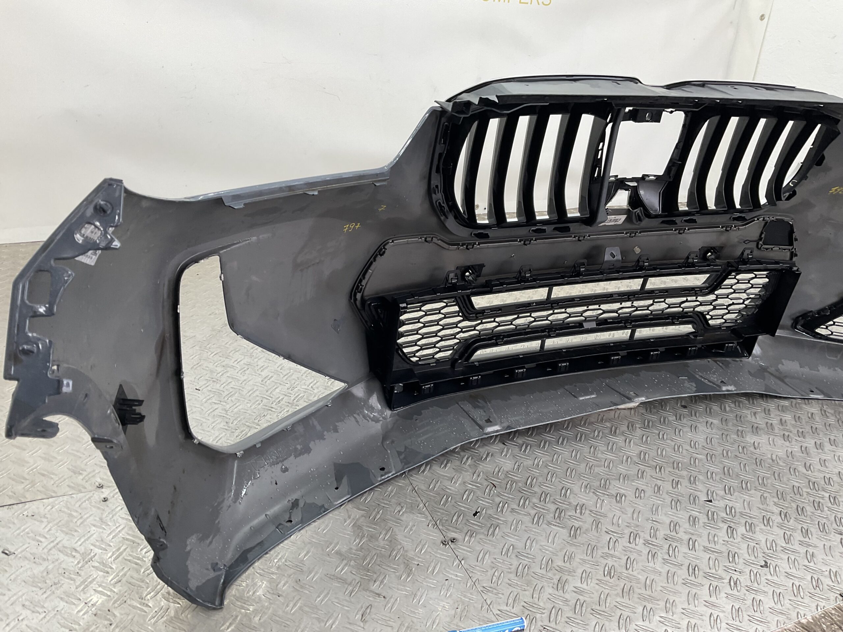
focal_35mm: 29
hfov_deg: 61.7
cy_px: 316
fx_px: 706
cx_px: 422
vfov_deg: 48.2
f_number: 1.8
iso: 32
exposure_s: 1/120
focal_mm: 3
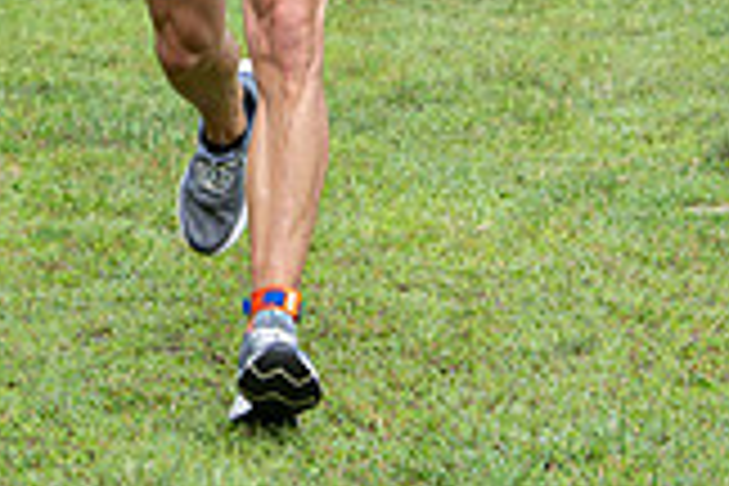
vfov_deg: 4.0
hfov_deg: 6.1
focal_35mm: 340
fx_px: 6884
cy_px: -380
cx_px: 225
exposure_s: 1/640
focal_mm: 95
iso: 320
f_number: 4.5
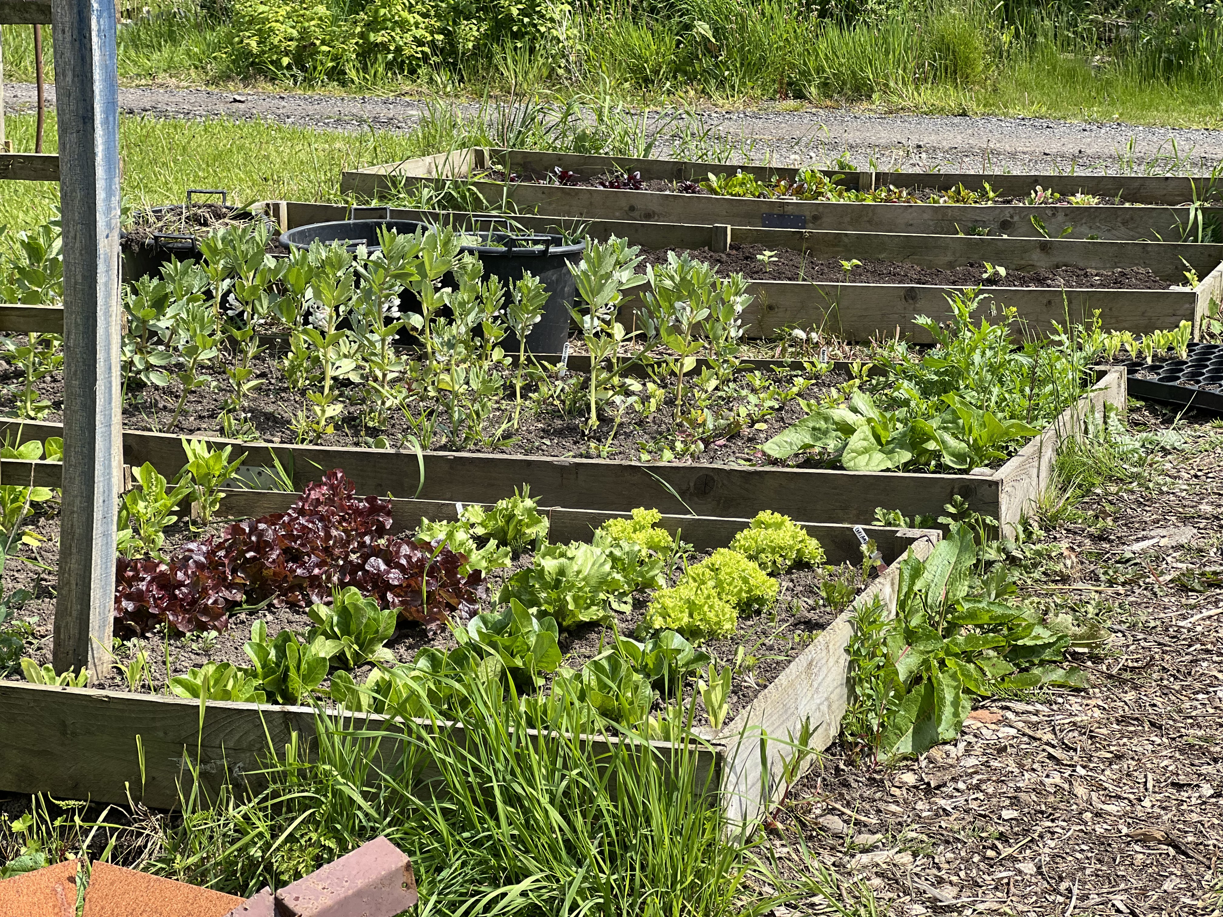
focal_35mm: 77
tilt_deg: -10.3
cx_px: 612
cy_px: 458
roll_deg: -1.4
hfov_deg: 25.3
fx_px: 2720
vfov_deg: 19.1
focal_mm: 9
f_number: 2.8
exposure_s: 1/513
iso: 32
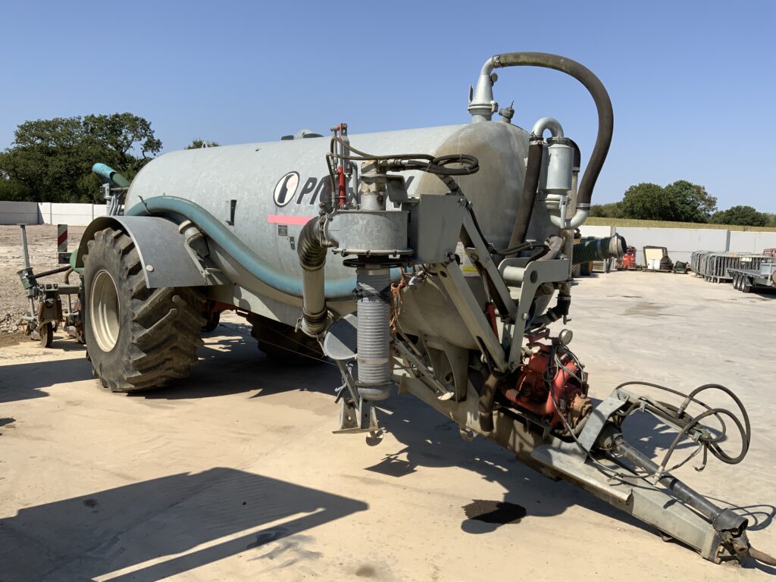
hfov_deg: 61.7
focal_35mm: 29
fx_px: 650
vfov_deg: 48.2
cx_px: 388
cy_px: 291
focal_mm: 3
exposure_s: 1/2427
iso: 16
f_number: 1.8
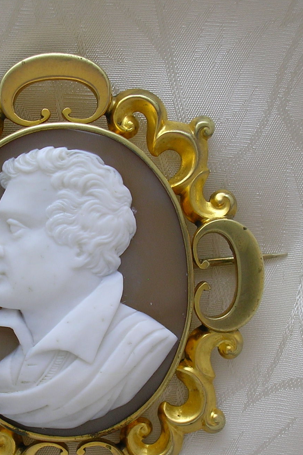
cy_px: 270
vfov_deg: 19.3
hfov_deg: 12.9
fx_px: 1339
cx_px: 78
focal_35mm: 106
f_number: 3.5
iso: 50
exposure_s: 1/7.7
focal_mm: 9.7
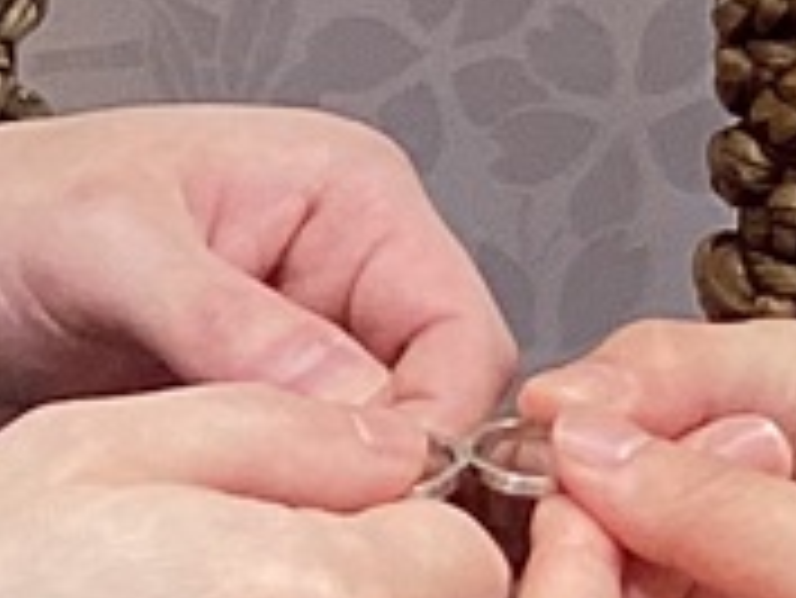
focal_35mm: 79
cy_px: 508
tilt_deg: -11.3
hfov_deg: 24.7
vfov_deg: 18.5
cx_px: 427
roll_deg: -1.6
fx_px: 1818
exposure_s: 1/100
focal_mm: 3.3
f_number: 2.4
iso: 64
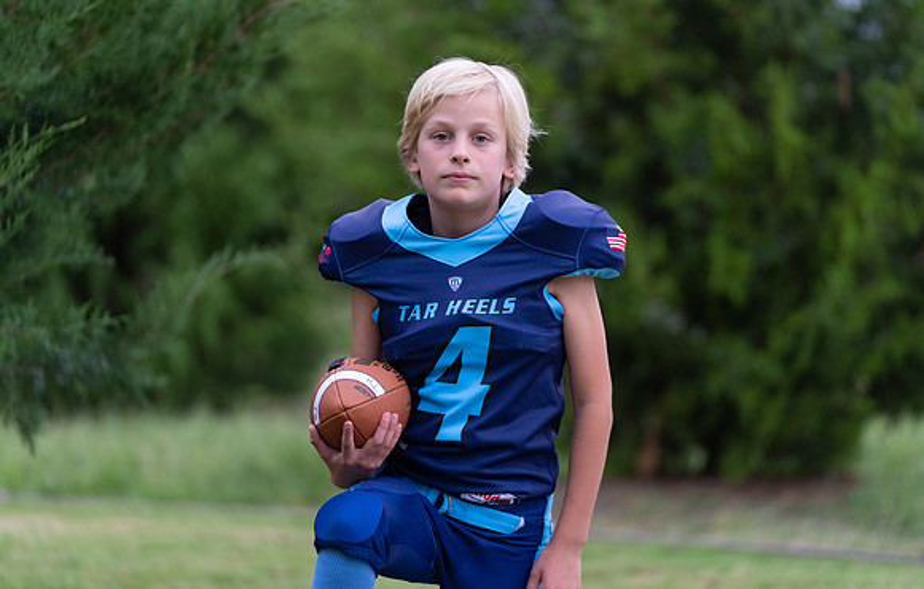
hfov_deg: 12.8
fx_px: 4116
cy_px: 264
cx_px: 487
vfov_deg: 8.2
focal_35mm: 162
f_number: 2.8
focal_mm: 152
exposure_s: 1/320
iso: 640
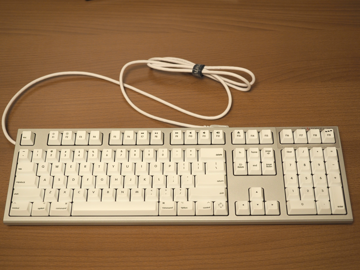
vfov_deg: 27.0
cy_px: 135
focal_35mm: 54
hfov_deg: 35.5
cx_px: 180
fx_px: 562
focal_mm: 27
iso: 400
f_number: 2.8
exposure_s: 1/60
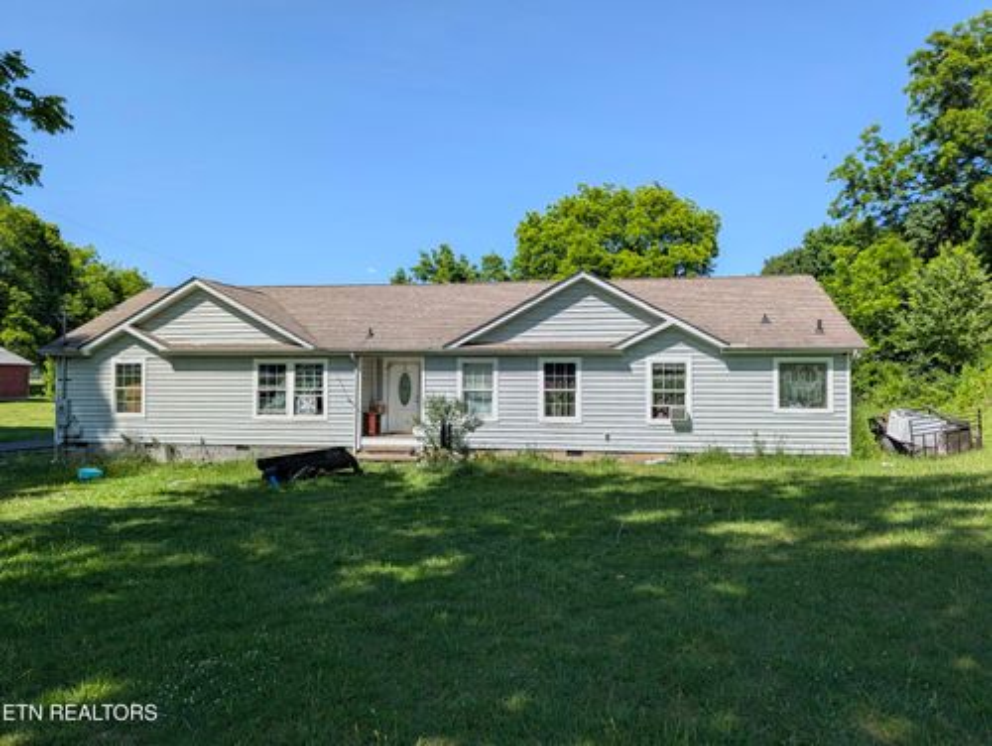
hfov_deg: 71.5
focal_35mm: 24
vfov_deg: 56.9
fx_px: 688
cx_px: 496
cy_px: 373
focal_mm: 6.9
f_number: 1.68
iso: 22
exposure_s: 1/1462
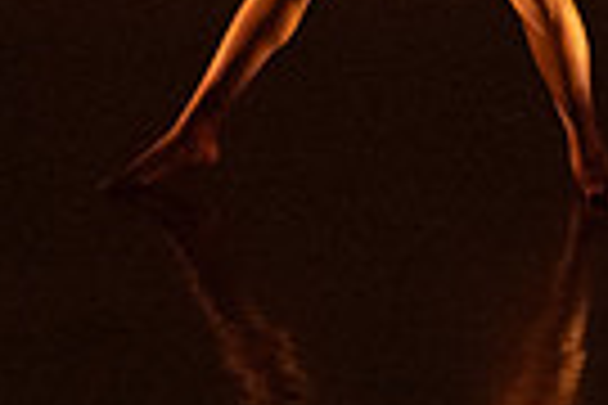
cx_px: 389
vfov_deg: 3.2
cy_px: -254
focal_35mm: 425
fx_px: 7177
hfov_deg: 4.9
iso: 4000
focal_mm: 75
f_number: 3.5
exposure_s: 1/320
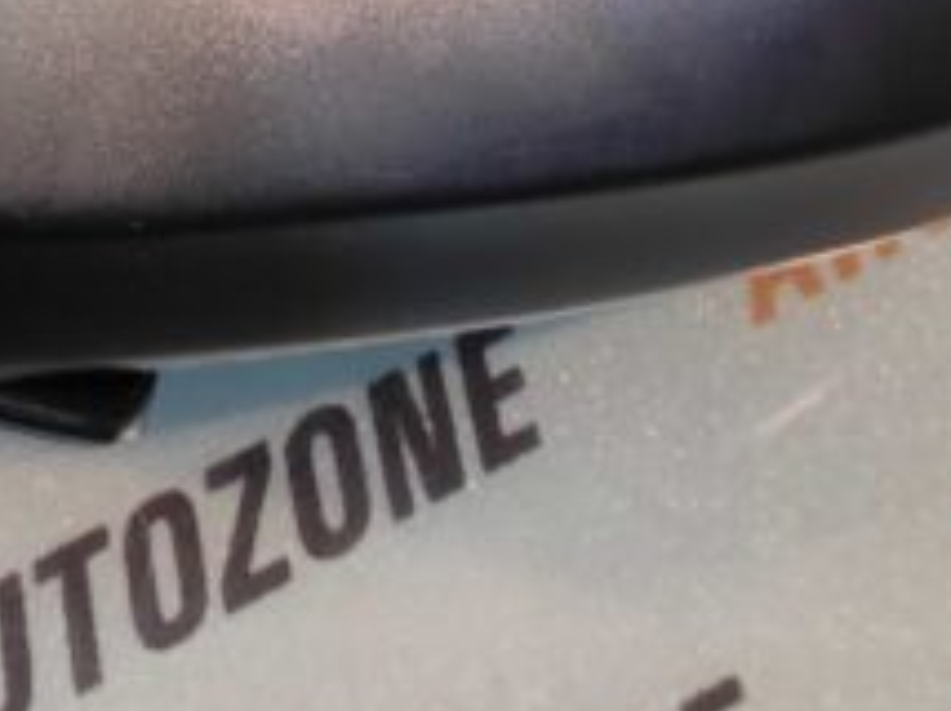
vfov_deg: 21.4
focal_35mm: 61
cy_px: -242
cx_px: -120
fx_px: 1674
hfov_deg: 28.5
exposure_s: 1/33
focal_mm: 4.74
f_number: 1.79
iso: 107
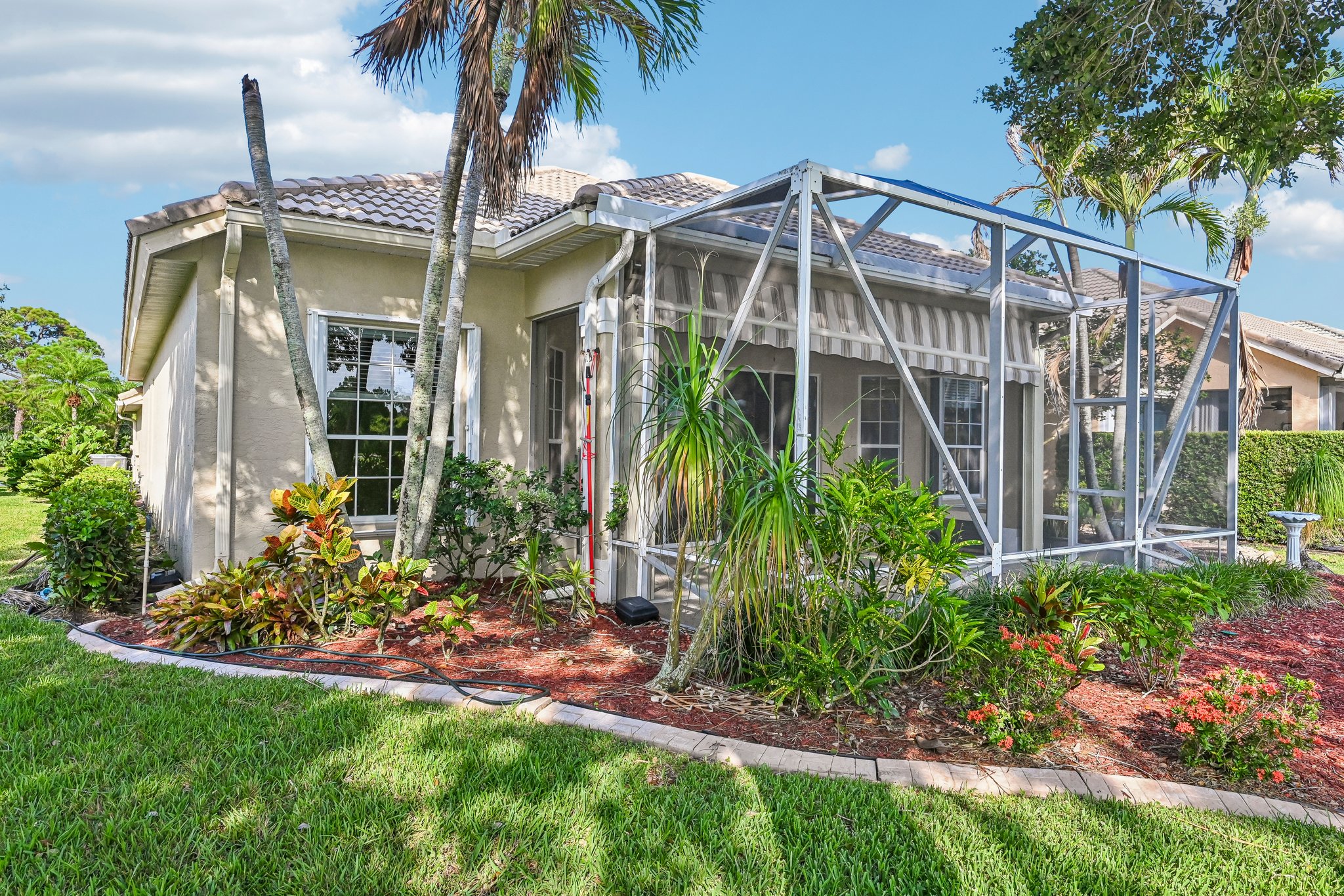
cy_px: 448
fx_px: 784
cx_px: 672
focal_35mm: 21
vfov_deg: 59.5
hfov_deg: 81.2
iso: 2500
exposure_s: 1/1000
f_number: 11
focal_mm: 21
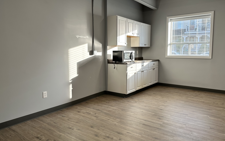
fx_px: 159
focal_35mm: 26
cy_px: 64
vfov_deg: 47.5
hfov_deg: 70.4
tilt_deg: -4.8
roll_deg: +0.3
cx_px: 113
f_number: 1.78
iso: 80
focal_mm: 6.86
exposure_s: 1/288
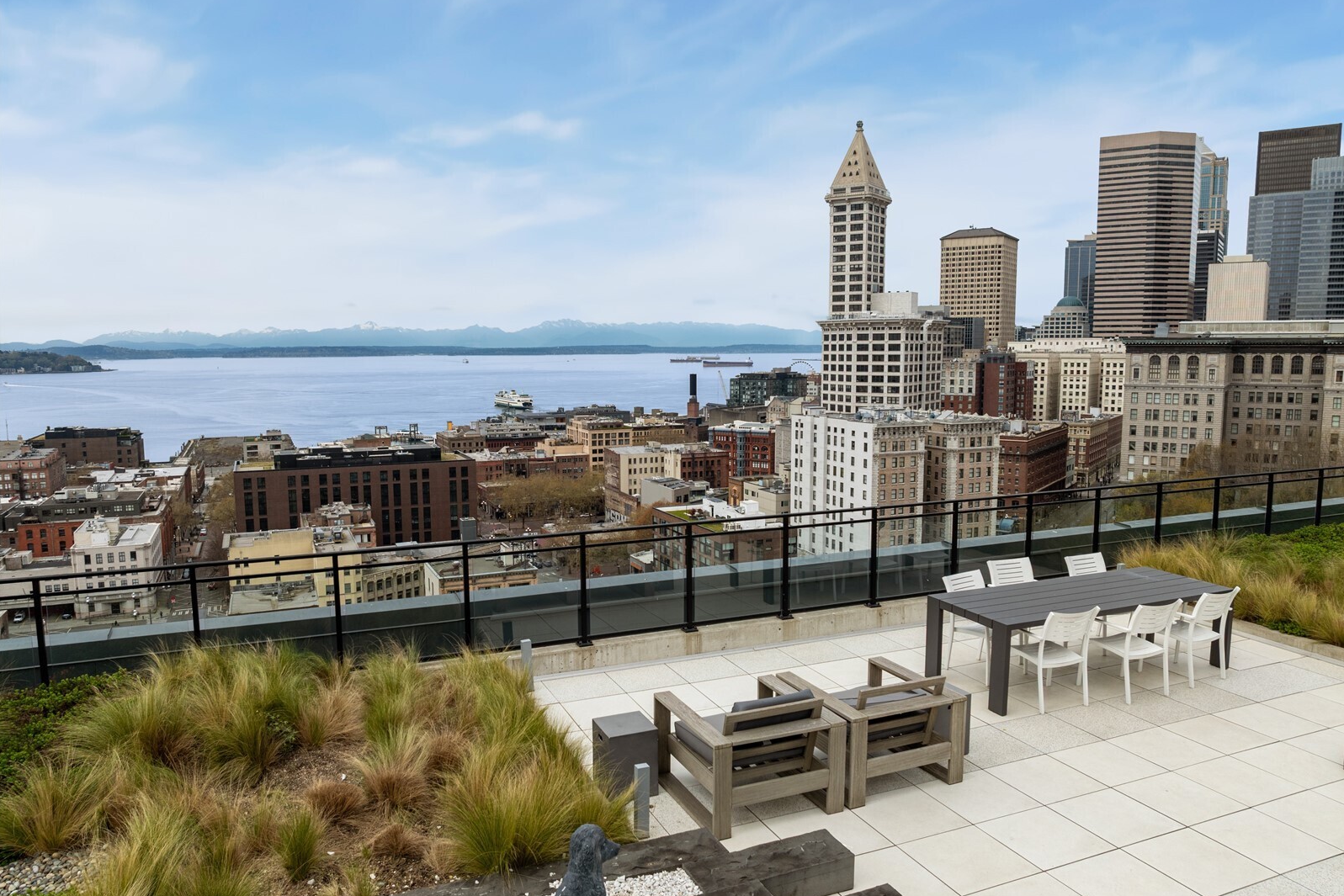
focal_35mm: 25
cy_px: 467
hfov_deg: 71.5
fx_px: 933
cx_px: 672
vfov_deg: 51.3
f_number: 2.8
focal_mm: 12.29
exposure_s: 1/1600
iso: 100
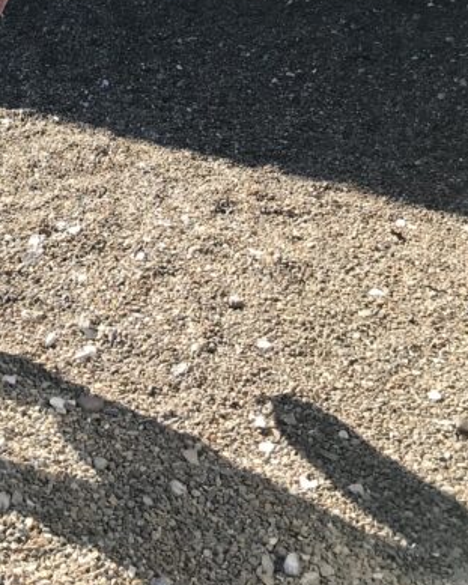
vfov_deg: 23.7
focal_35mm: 72
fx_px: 1247
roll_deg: -0.1
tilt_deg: -3.7
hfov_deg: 20.3
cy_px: -143
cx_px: -51
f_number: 1.8
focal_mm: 3.99
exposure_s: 1/894
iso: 20
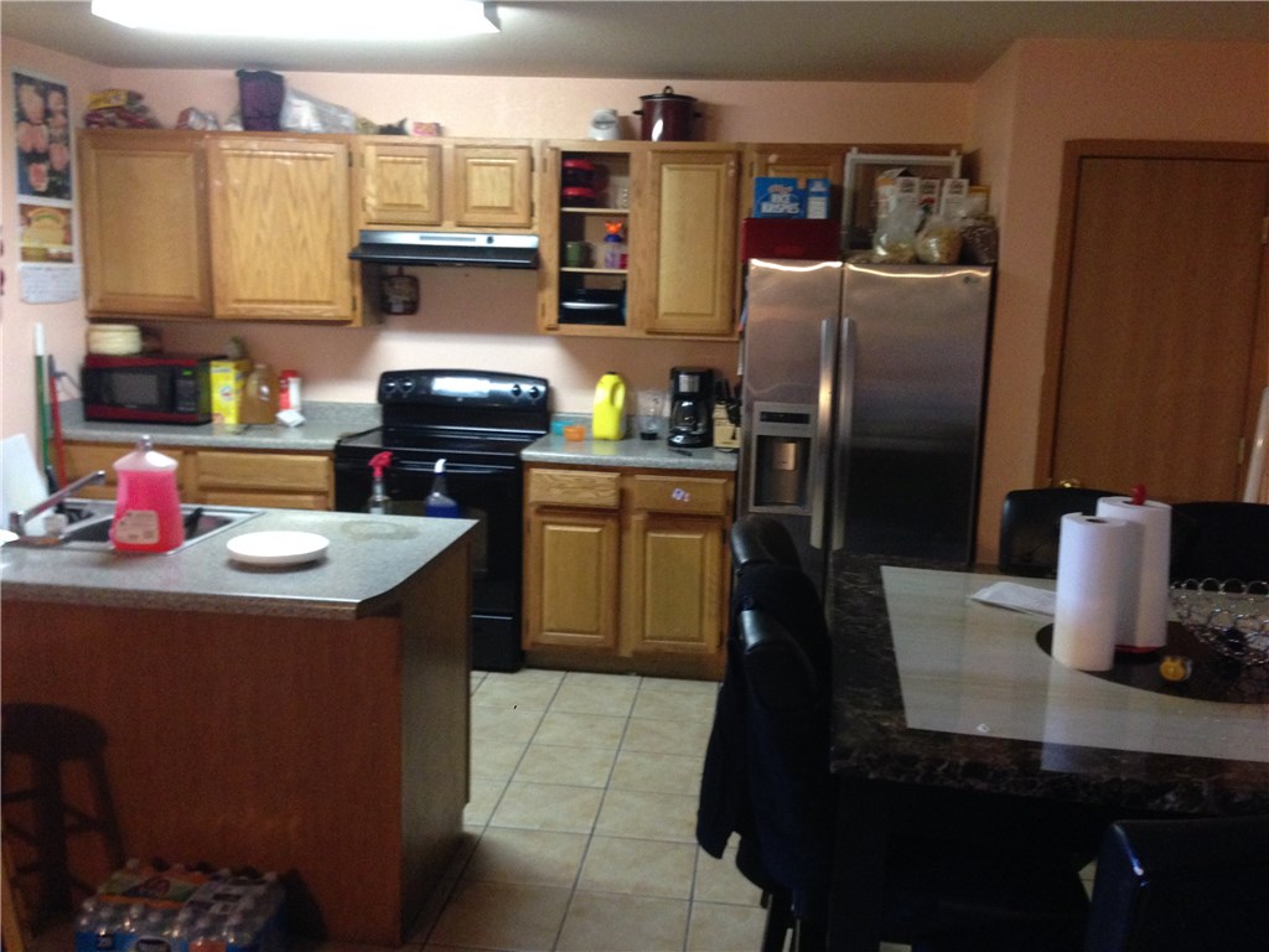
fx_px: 1210
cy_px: 476
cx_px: 634
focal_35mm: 33
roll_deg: -1.1
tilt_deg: -8.4
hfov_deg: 55.4
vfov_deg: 42.9
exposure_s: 1/20
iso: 400
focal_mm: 4.12
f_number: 2.4
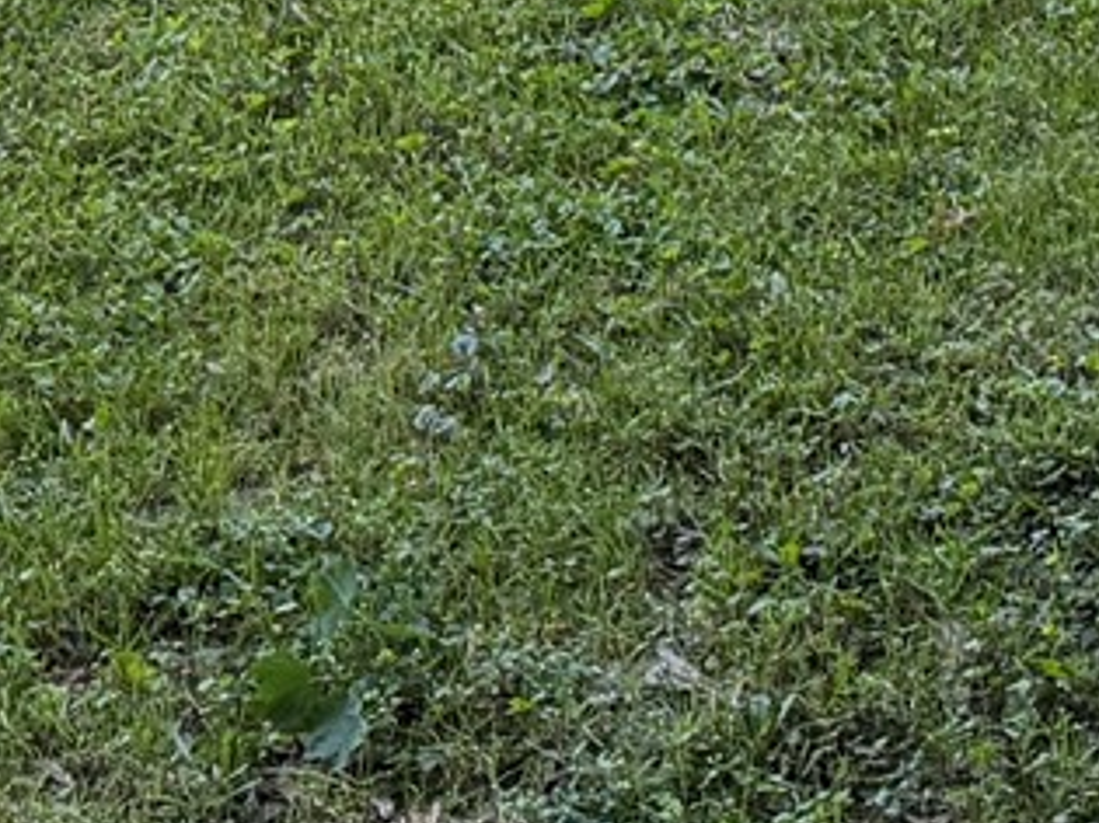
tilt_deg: +4.1
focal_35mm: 156
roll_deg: +0.1
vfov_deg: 8.3
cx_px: 834
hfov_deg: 12.6
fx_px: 4951
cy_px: -1500
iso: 100
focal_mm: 6.76
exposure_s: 1/183
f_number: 1.78
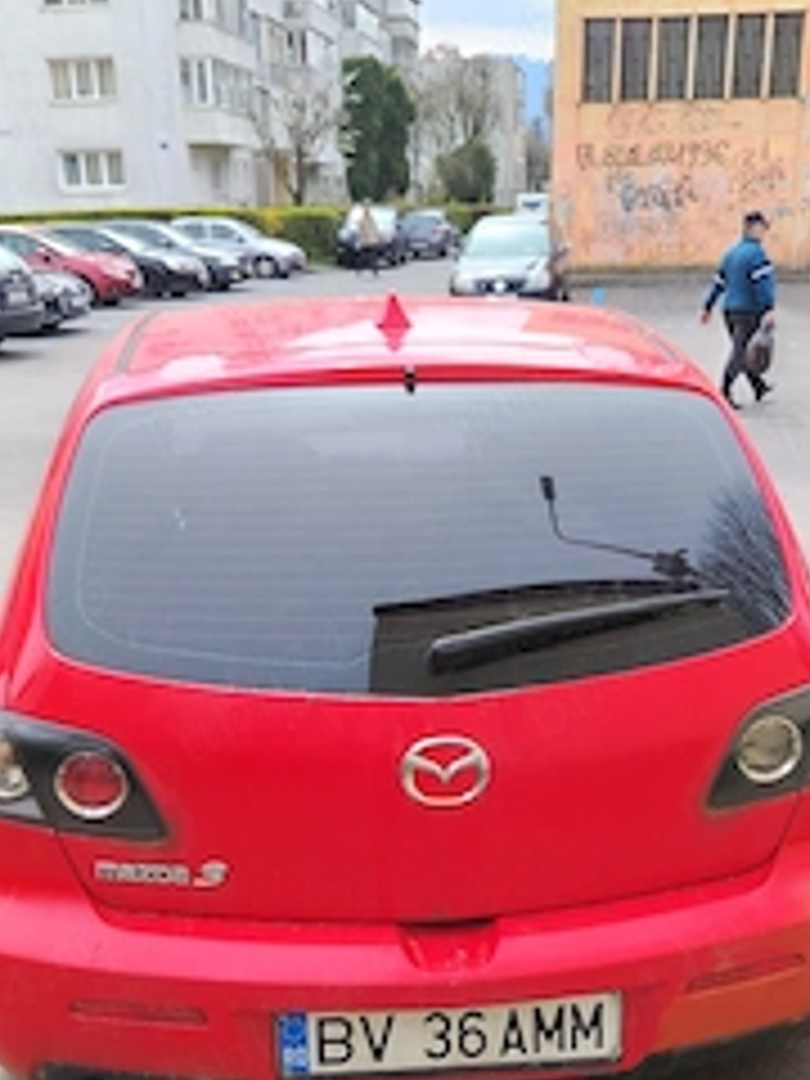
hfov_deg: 35.9
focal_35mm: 40
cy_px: 756
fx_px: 1248
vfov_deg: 45.8
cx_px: 441
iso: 100
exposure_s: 1/483
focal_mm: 5.25
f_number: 1.75
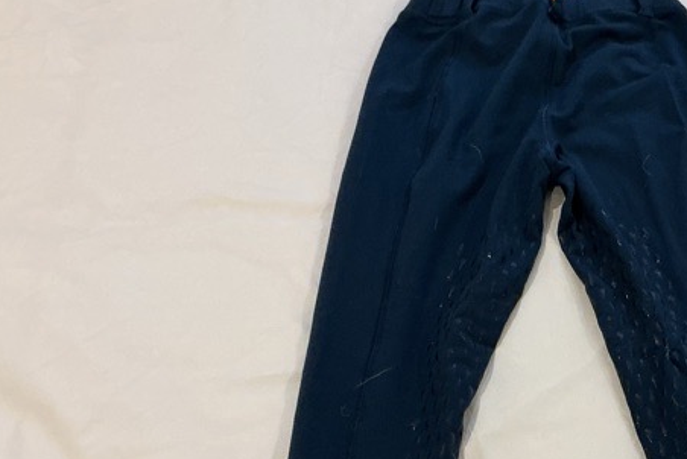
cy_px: 384
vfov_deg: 22.3
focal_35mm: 60
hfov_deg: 32.0
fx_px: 1146
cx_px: 600
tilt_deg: -57.4
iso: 80
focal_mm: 3
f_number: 1.8
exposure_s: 1/60
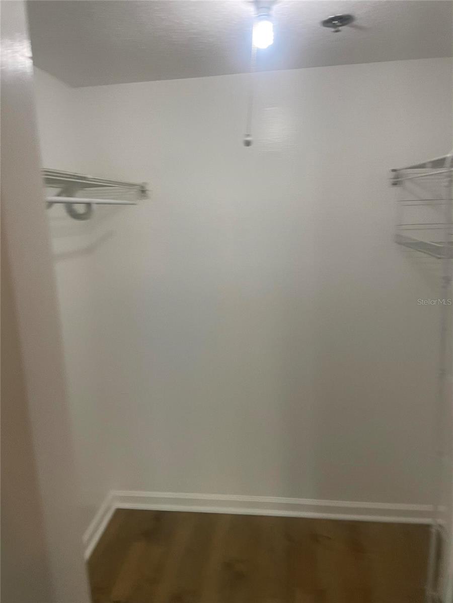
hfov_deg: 53.1
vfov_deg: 67.3
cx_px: 226
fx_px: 454
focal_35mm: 26
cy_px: 302
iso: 100
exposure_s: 1/60
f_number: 1.6
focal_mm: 4.2
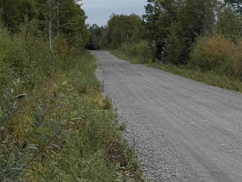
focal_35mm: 84
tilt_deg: +6.6
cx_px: -121
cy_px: -17
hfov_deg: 20.1
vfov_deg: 17.0
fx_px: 587
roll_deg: +0.0
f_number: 1.78
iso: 80
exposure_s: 1/1727
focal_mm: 6.76
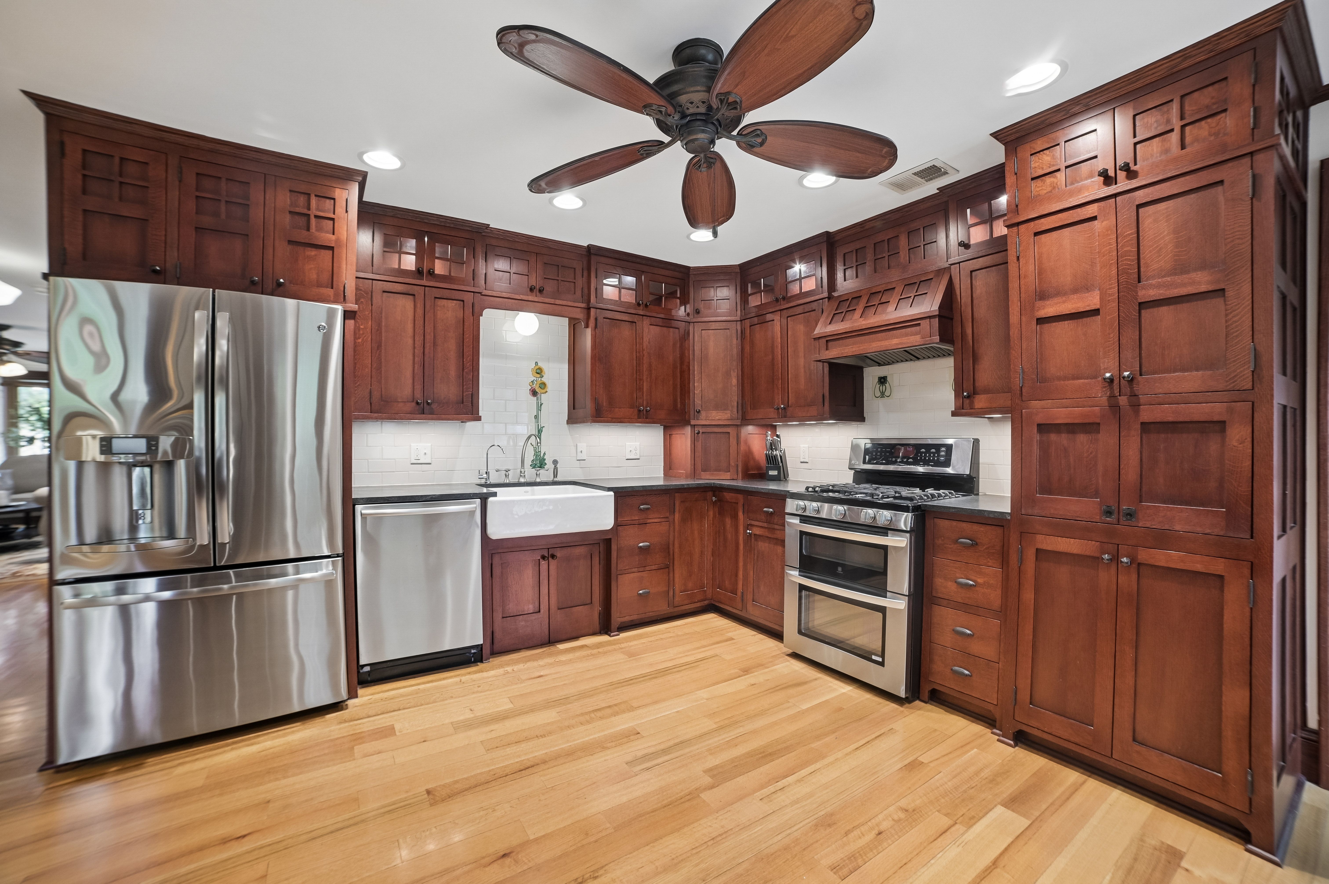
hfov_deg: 104.3
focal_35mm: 14
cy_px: 442
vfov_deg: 81.1
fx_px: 516
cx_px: 664
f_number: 6.3
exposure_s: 1/25
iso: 800
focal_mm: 14
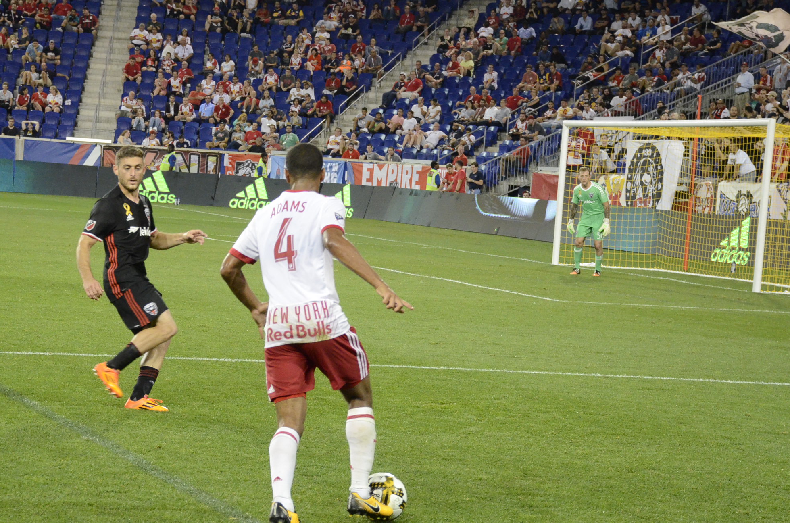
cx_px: 328
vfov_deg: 11.7
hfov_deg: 17.5
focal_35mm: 117
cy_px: 310
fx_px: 2562
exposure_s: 1/500
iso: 4000
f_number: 5.3
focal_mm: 62
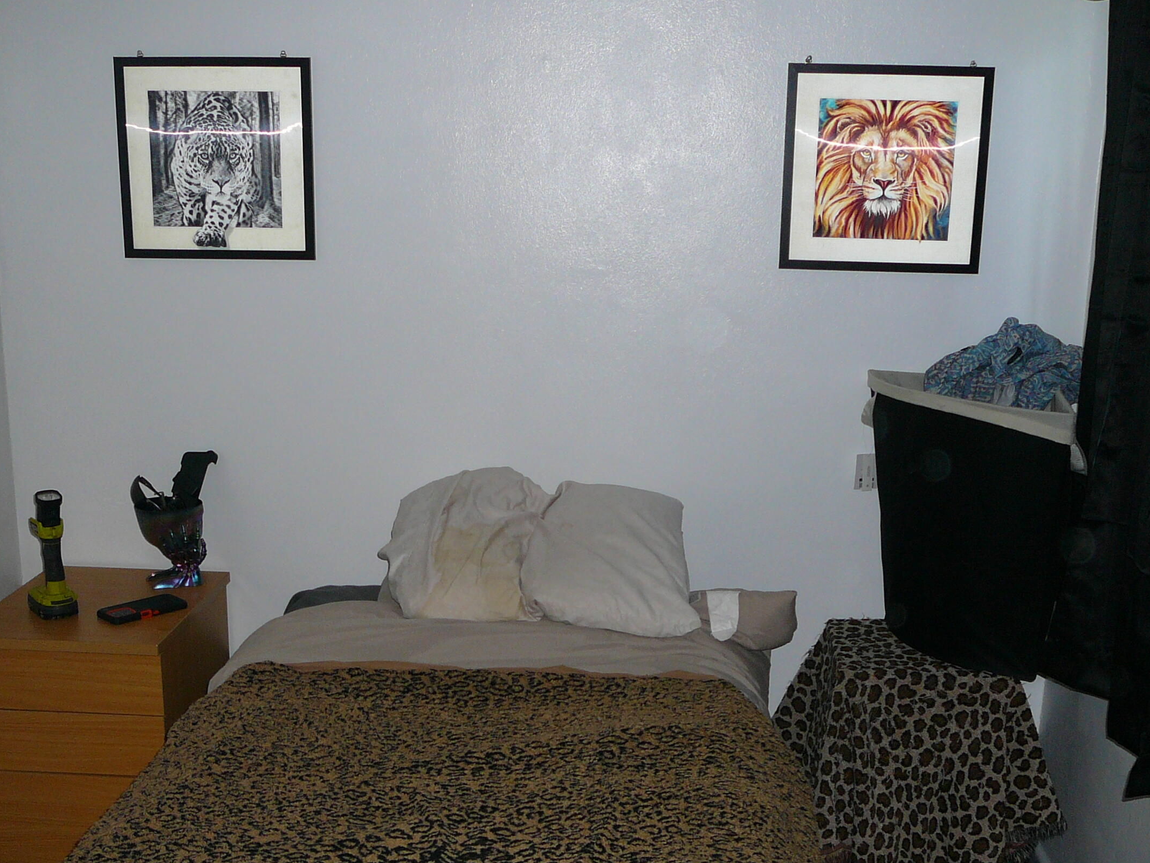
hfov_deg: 44.8
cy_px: 506
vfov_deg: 34.3
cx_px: 550
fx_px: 1395
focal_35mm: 42
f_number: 2.8
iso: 100
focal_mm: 5.2
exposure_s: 1/30
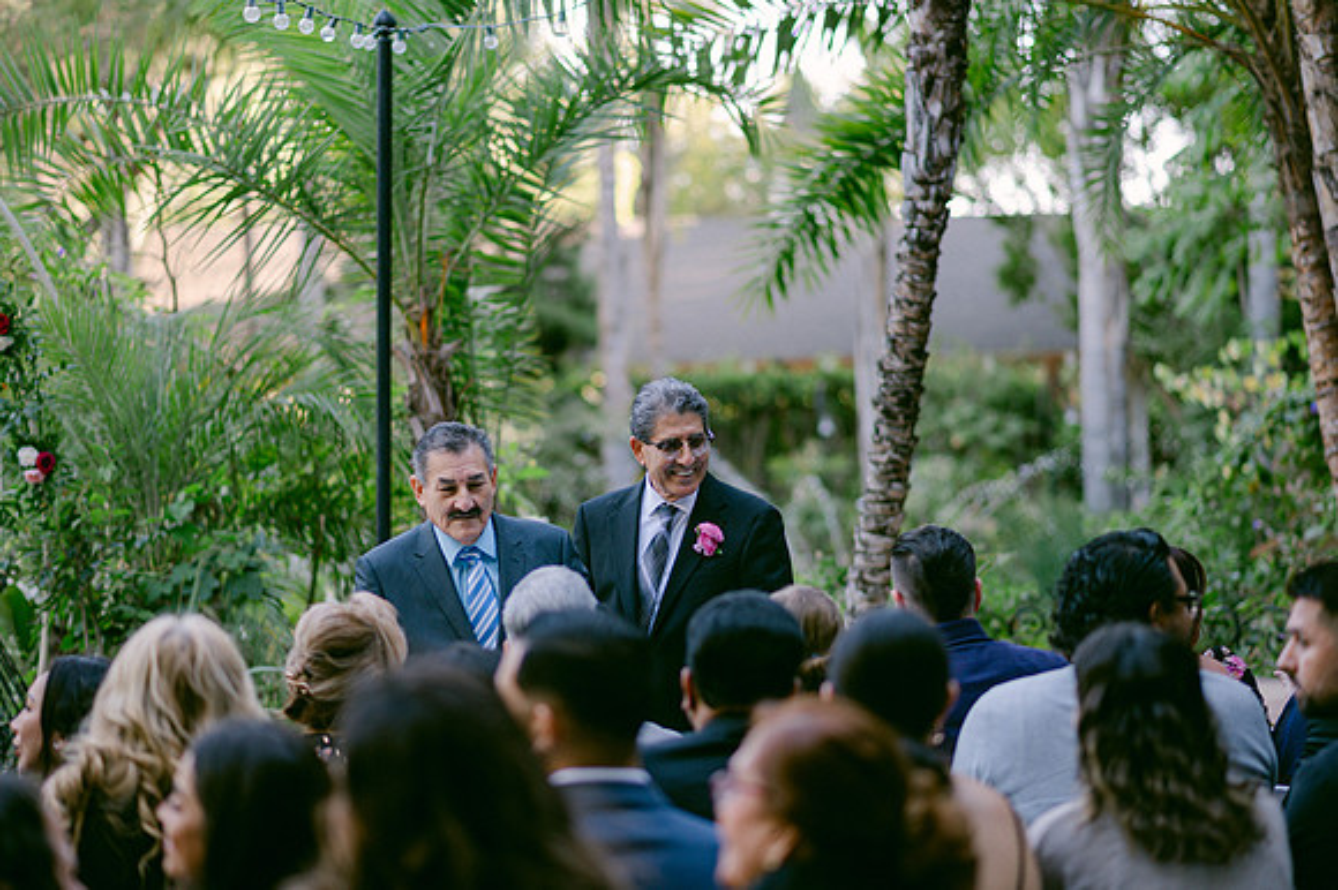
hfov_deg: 23.9
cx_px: 669
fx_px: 3157
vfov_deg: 16.1
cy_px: 445
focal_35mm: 85
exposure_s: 1/500
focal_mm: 85
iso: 400
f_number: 1.8
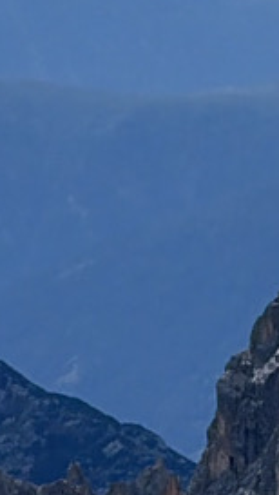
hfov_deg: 1.5
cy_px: 103
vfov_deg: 2.7
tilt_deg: -2.3
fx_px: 10473
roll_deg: -0.6
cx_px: -429
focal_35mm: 798
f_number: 2.8
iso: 20
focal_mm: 16.89
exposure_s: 1/1125
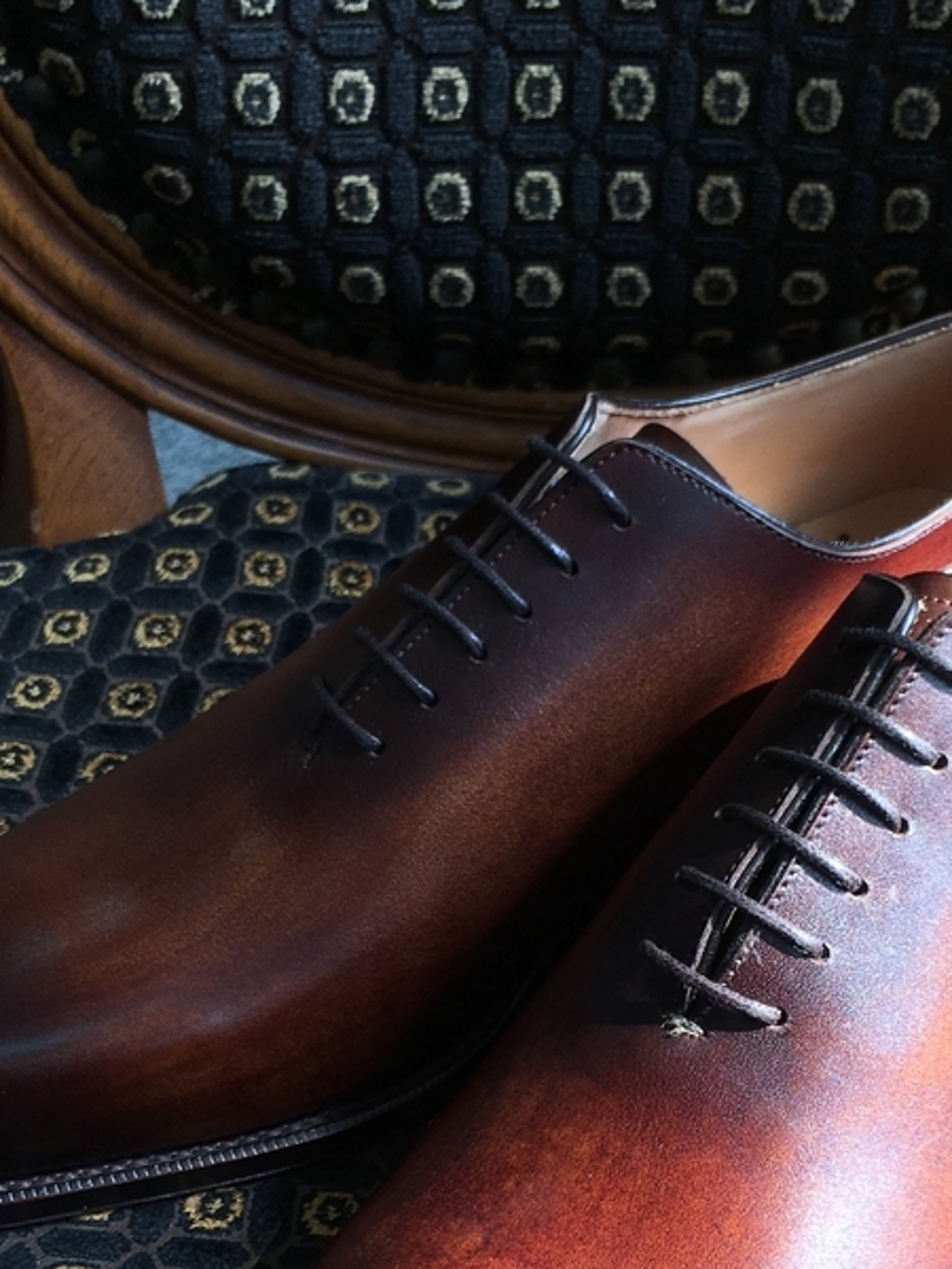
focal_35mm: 58
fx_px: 2127
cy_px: 928
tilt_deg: -42.6
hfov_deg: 25.2
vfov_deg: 32.7
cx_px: 529
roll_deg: -2.8
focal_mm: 4.15
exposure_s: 1/187
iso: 25
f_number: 2.2
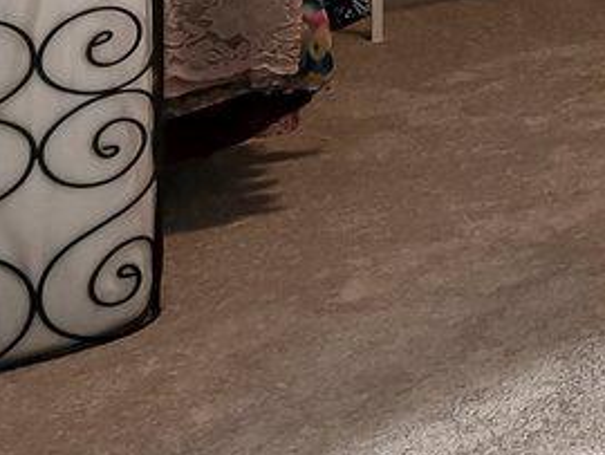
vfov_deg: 12.2
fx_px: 1784
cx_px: 2256
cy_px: -557
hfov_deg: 8.9
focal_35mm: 102
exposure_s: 1/20
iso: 100
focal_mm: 14
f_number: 8
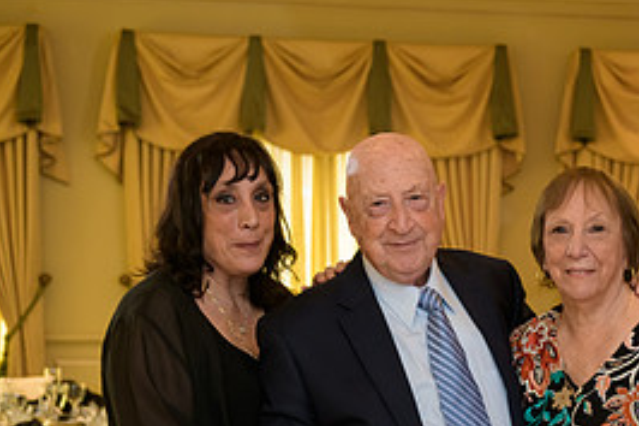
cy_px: 396
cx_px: 627
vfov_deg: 14.1
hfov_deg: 20.6
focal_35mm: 96
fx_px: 1703
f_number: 3.2
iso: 1000
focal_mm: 44
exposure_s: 1/125
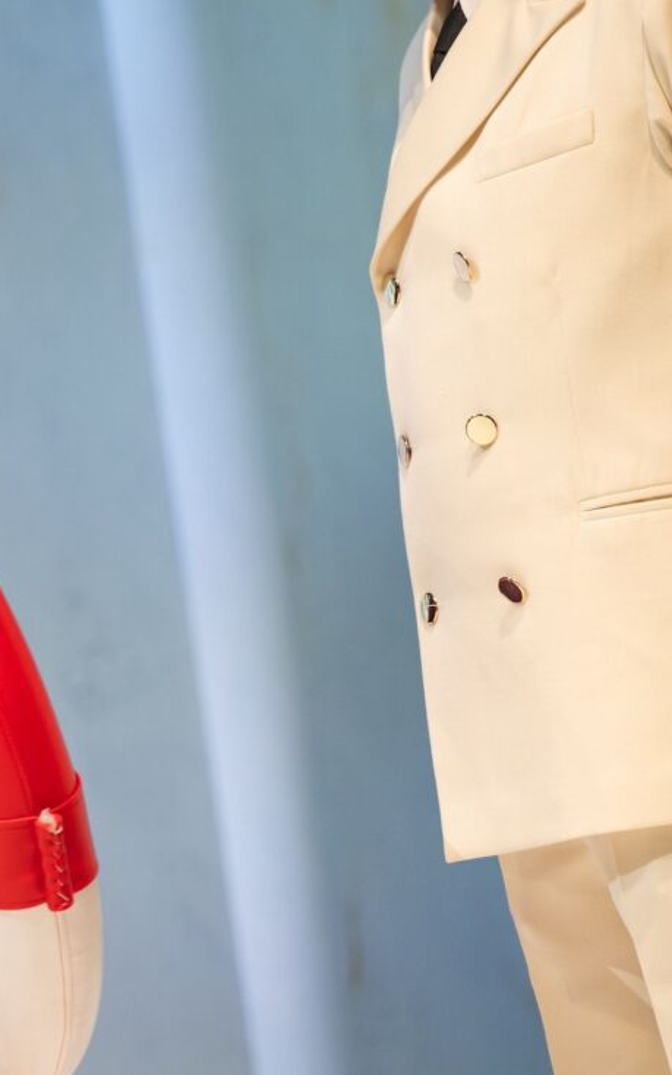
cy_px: 368
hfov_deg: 3.4
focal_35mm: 389
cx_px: -170
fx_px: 11394
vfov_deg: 5.4
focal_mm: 175
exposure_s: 1/320
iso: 640
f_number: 3.2
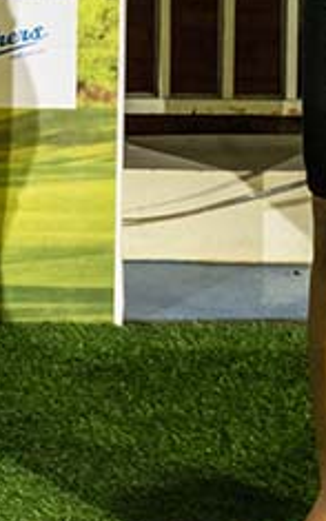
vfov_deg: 11.2
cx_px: -581
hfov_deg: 6.6
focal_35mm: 183
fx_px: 2600
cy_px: -155
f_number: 5
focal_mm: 44
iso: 2000
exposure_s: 1/200
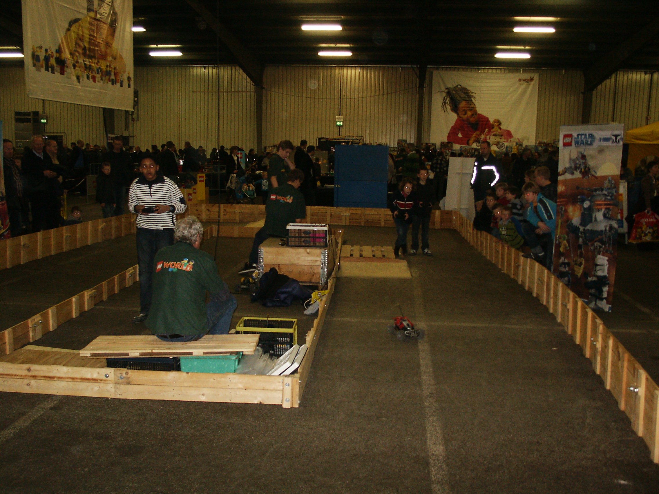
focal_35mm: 35
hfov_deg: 52.6
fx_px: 666
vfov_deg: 40.7
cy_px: 247
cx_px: 330
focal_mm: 7.18
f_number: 3
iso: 200
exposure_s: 1/45
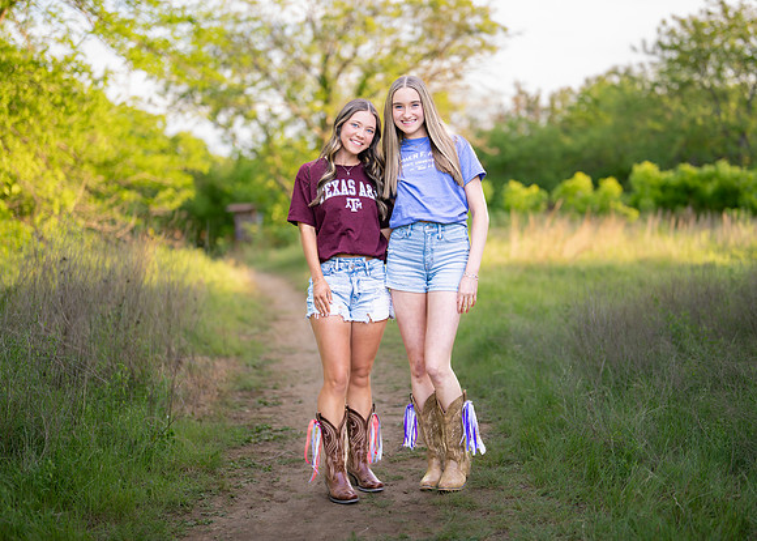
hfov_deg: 32.3
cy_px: 266
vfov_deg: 23.4
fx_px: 1307
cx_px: 380
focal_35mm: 61
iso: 320
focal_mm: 50
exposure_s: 1/1250
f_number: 1.2
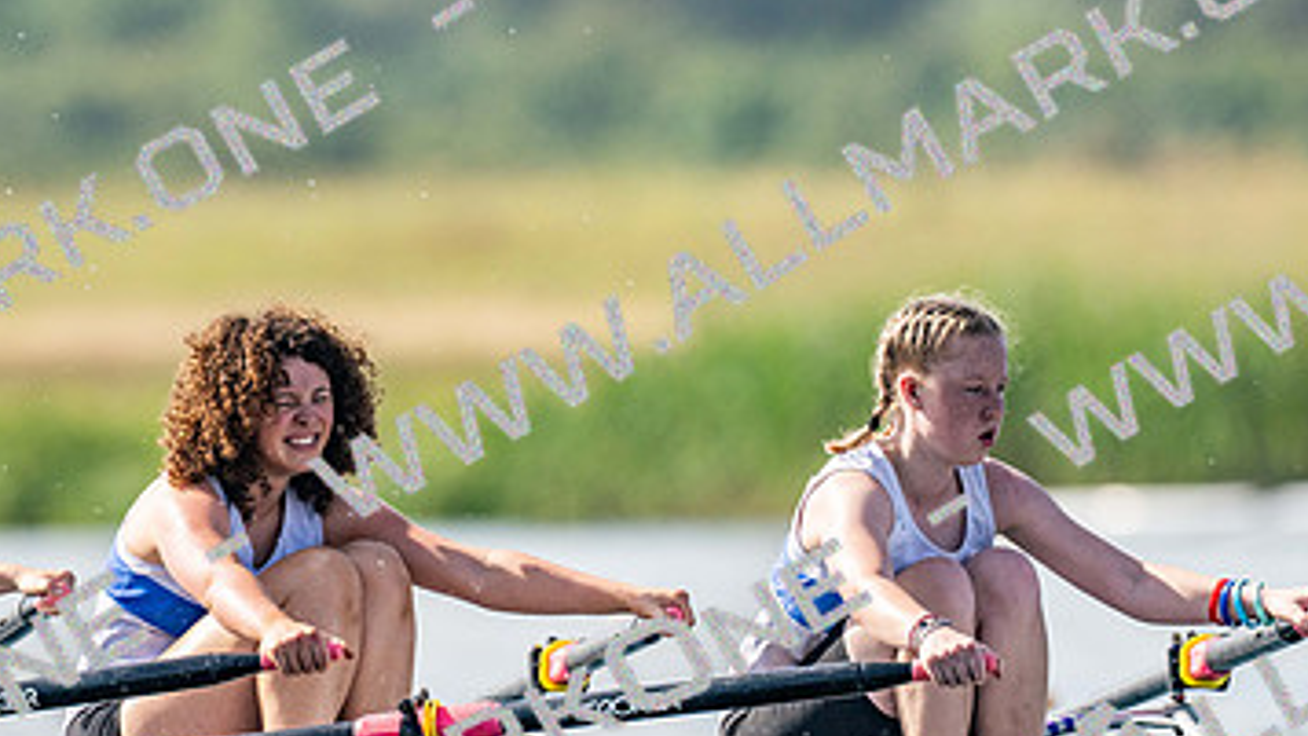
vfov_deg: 1.2
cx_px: 762
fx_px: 35419
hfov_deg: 2.1
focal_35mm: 1021
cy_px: 529
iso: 280
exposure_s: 1/2500
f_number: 5.6
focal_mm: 600
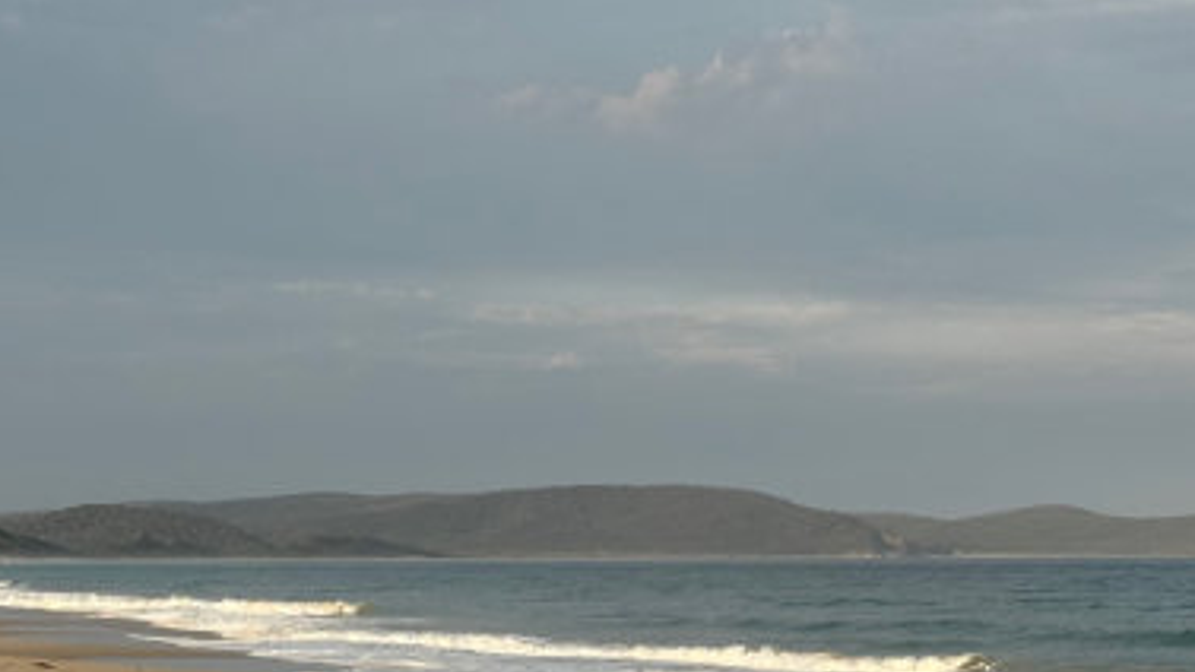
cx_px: 780
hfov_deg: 19.2
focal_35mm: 111
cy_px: 567
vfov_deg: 10.9
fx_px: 3517
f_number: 1.8
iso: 64
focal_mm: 6.8
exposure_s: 1/2415
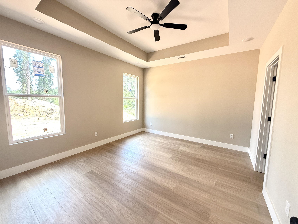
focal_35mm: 14
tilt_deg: -5.4
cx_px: 149
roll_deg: -0.5
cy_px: 112
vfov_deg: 85.7
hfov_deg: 102.1
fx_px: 121
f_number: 2.2
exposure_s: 1/99
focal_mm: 2.22
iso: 160
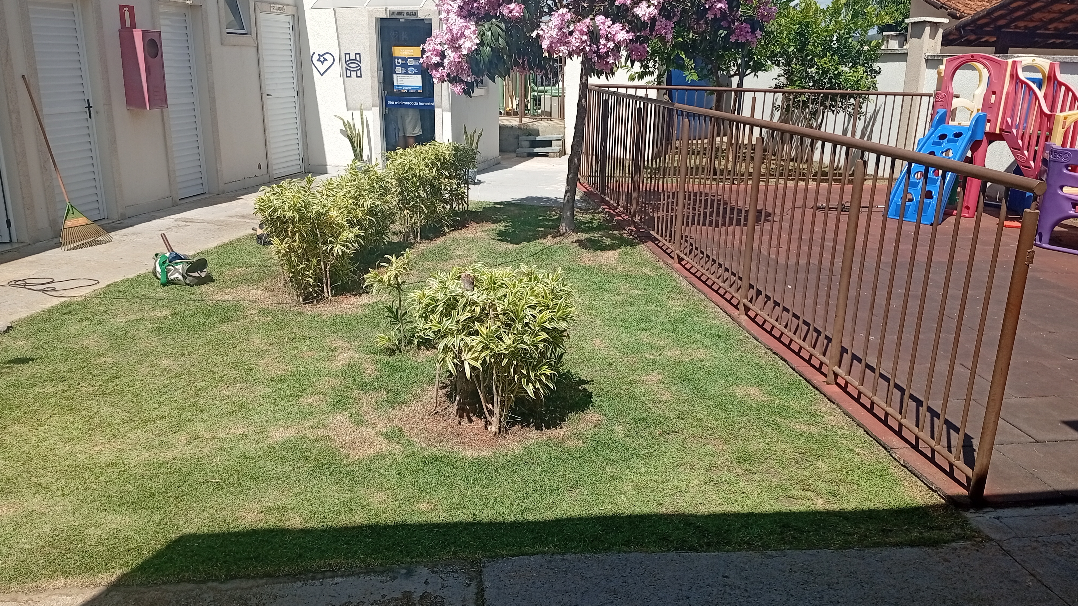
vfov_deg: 38.9
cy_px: 312
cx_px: 546
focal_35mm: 30
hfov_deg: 64.3
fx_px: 857
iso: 50
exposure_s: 1/626
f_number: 1.8
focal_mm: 3.98
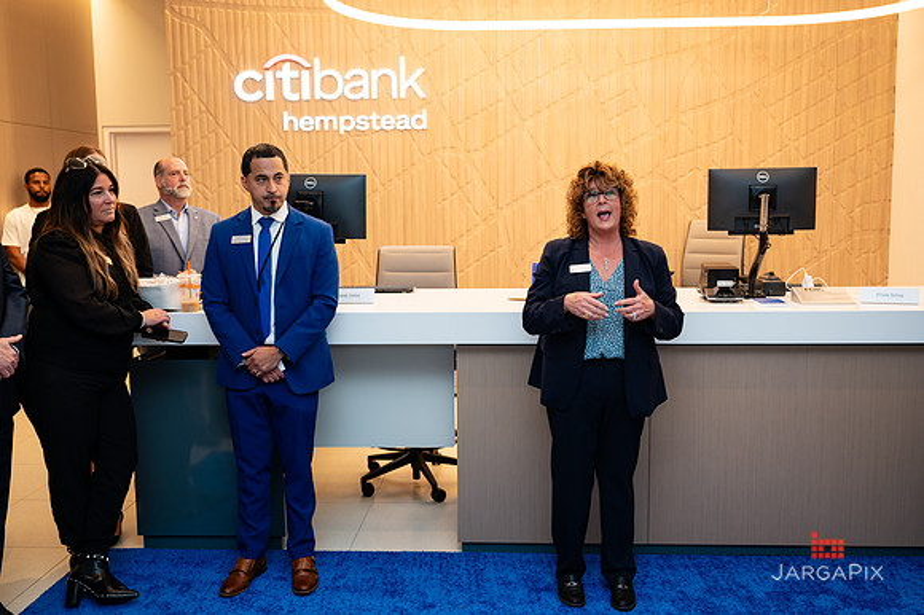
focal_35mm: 35
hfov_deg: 55.0
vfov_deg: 38.2
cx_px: 476
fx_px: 887
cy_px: 298
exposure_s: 1/200
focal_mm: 32.5
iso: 200
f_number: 3.2
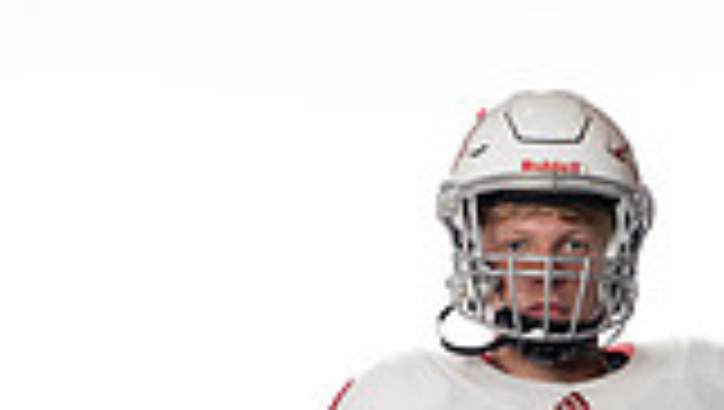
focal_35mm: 123
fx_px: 2364
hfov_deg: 17.3
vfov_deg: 9.0
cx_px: 517
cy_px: 964
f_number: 4
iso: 400
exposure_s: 1/250
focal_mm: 42
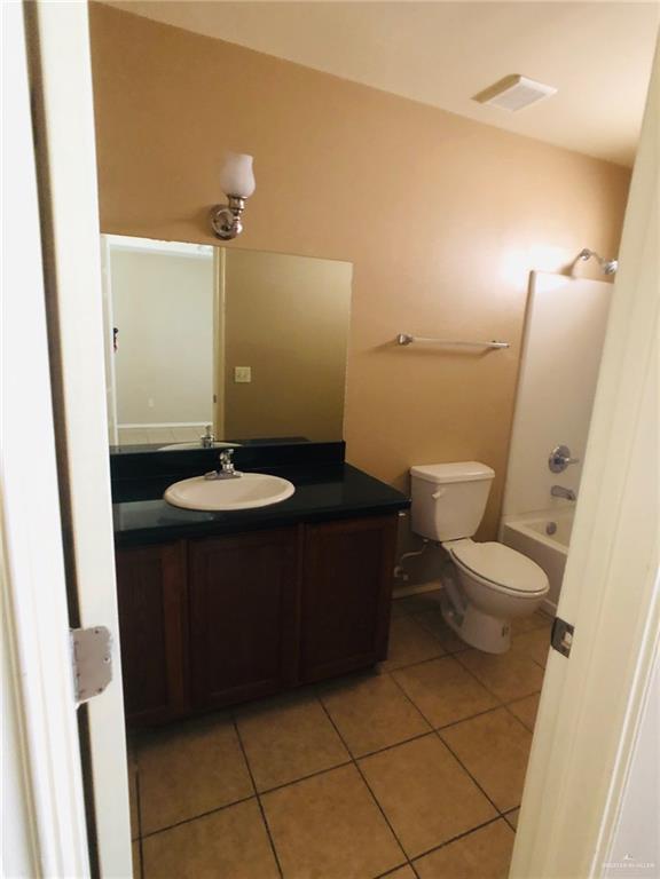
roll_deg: -1.8
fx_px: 712
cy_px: 440
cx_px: 330
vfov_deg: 63.4
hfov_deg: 49.7
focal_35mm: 28
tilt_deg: -11.1
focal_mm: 4
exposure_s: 1/4
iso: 100
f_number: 1.8
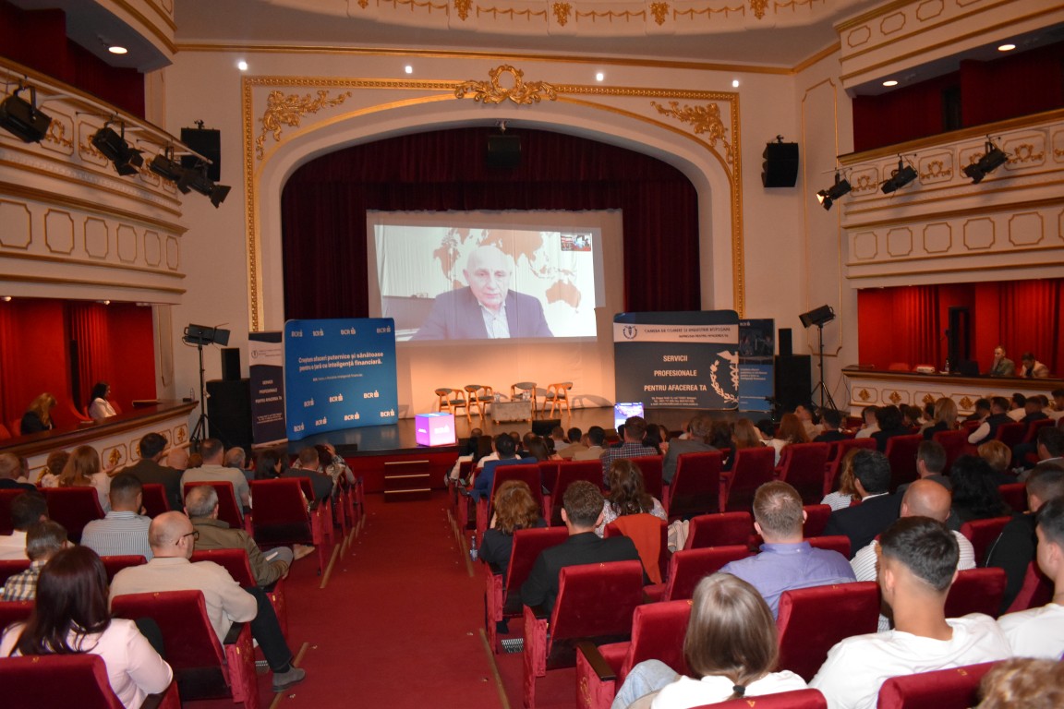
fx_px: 798
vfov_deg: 47.9
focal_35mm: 27
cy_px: 354
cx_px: 532
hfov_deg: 67.4
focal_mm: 18
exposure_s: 1/60
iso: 2500
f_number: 3.5
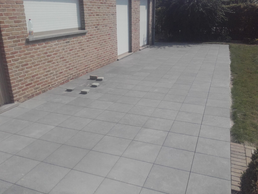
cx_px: 129
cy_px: 97
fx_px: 231
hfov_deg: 58.4
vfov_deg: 45.4
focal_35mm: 31
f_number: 2.2
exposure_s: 1/1680
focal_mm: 3.31
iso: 50
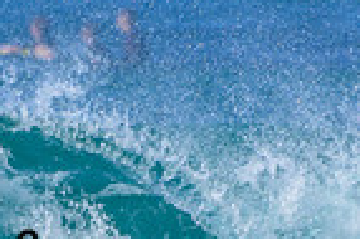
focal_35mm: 4068
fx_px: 40633
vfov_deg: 0.3
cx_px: 0
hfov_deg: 0.5
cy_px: 248
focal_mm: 1000
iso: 800
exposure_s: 1/2000
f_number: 11
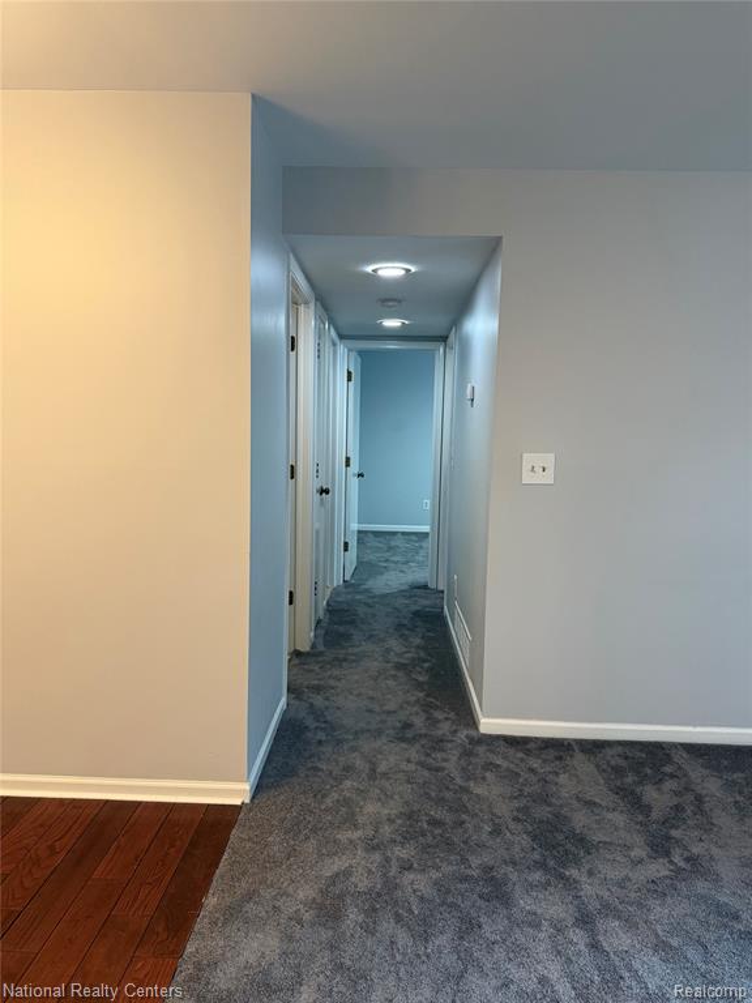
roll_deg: -1.4
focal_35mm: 24
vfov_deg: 71.6
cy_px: 502
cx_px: 376
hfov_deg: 56.8
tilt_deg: -5.2
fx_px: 695
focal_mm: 6.76
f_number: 1.78
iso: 400
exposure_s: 1/60
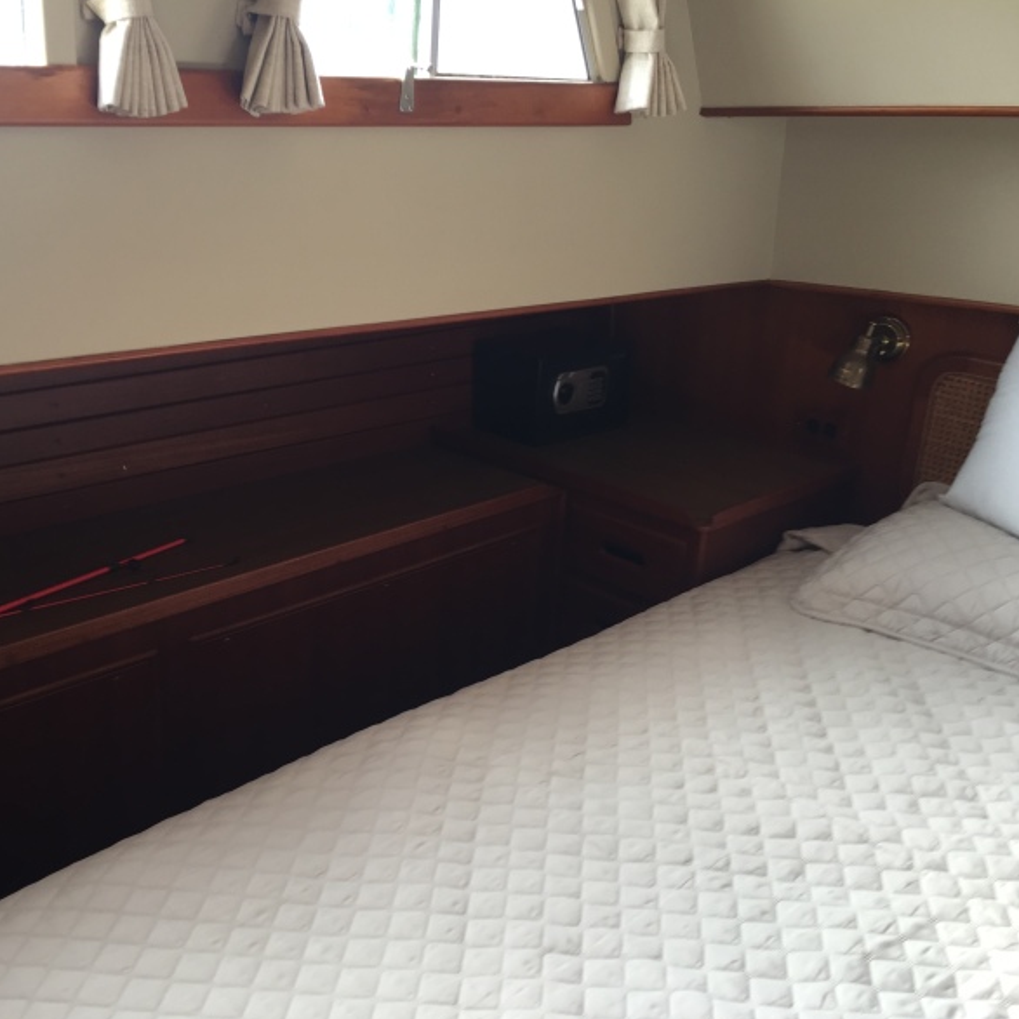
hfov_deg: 46.6
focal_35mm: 35
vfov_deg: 47.2
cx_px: 355
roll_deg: -1.4
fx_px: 1166
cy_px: 508
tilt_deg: -21.0
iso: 40
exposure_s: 1/60
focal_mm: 4.15
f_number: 2.2
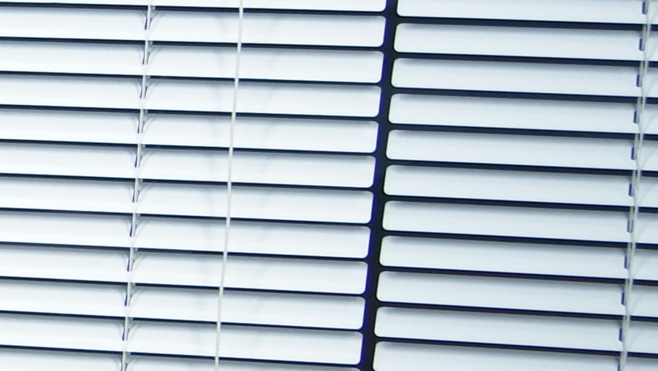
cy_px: 314
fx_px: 3613
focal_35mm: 207
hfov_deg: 9.6
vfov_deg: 5.9
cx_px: -725
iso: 800
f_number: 4.5
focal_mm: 30
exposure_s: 1/125
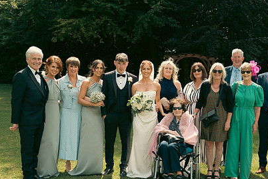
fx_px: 365
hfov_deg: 39.8
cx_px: 181
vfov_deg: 27.5
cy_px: 112
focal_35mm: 49
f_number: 7.1
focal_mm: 34
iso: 320
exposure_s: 1/320
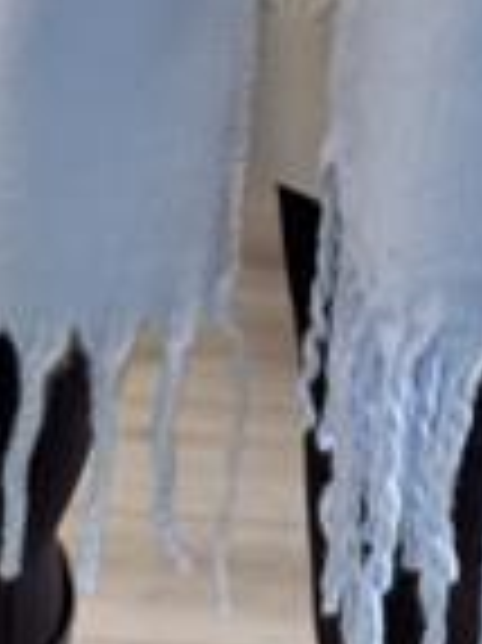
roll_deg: -4.0
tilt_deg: -24.3
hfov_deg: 8.4
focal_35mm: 175
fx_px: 3254
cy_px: -396
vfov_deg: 10.8
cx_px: 437
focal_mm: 6.76
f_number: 1.78
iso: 100
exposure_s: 1/114
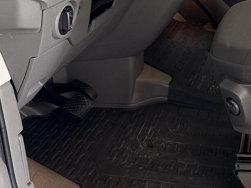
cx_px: 242
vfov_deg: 24.8
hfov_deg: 32.1
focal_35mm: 56
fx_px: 406
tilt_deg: -16.2
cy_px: -4
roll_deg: +1.4
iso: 320
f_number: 1.78
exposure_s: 1/50
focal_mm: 6.76
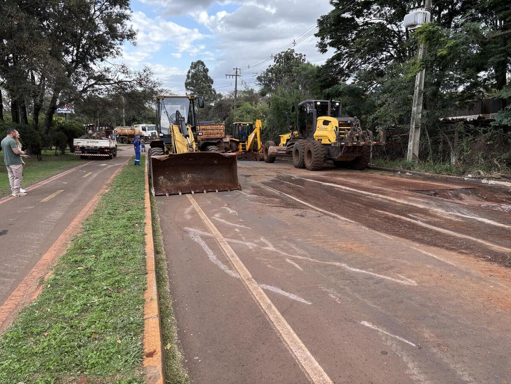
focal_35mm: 26
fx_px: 384
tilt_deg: -11.5
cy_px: 192
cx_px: 256
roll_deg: +0.9
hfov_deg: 67.3
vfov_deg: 53.1
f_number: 1.6
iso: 50
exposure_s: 1/245
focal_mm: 5.96
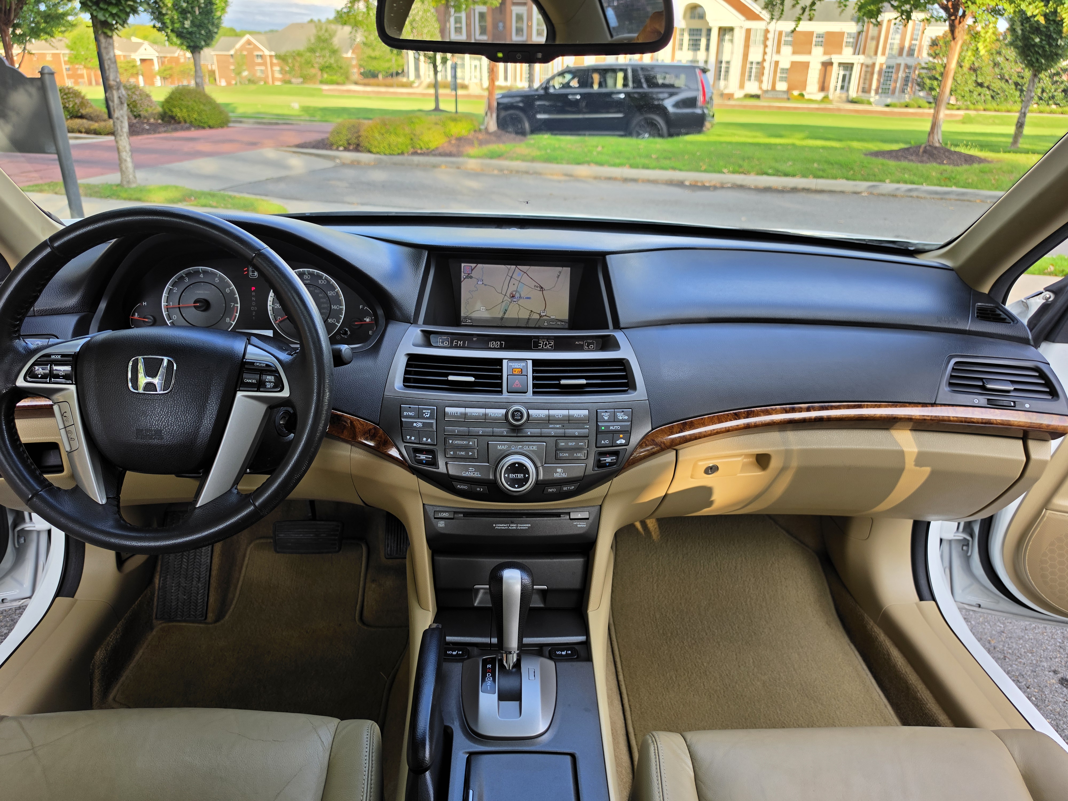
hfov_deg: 73.9
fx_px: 710
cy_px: 400
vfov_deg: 58.9
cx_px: 534
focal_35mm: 23
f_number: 1.4
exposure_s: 1/359
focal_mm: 6.5
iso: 20
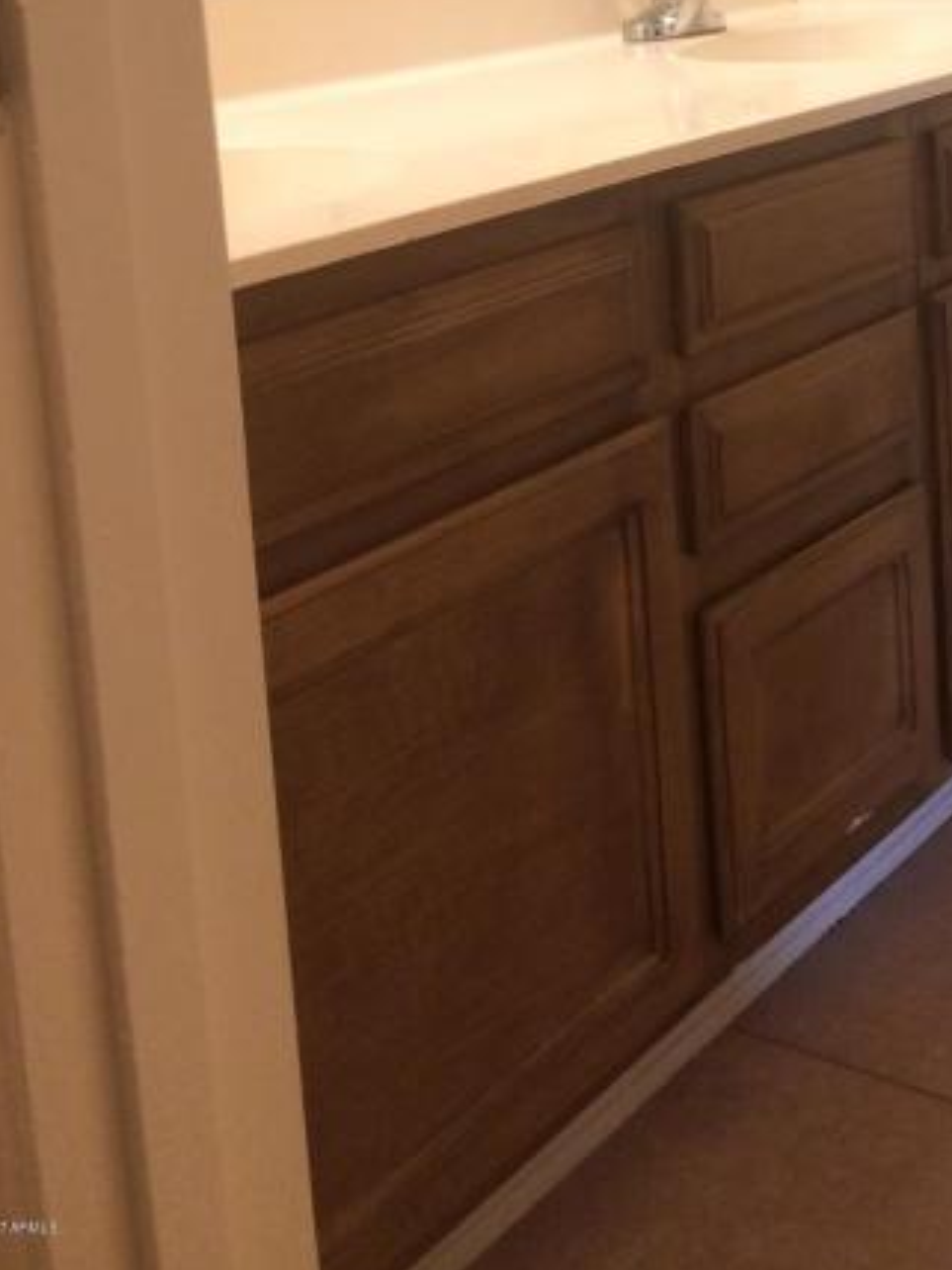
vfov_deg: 35.0
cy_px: 160
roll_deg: +4.1
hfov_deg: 27.2
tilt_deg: -9.9
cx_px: 822
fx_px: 1907
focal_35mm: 52
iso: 125
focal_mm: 4.15
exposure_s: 1/30
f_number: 2.2
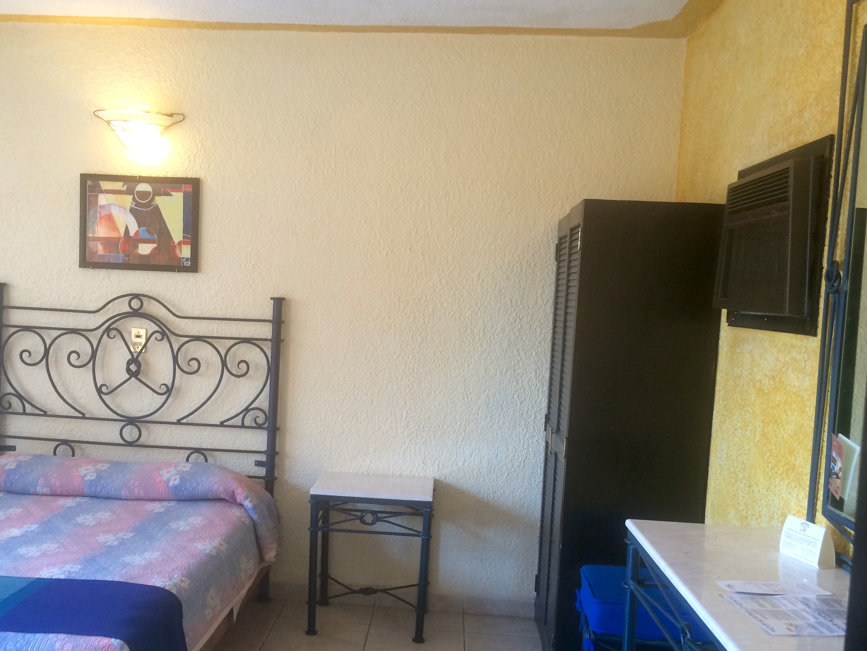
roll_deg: -1.2
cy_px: 365
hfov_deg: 52.5
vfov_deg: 40.6
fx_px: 877
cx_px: 373
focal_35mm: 35
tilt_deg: -3.8
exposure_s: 1/30
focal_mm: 4.15
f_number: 2.2
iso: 80
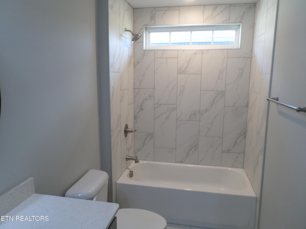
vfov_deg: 54.9
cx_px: 153
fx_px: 221
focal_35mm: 25
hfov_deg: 69.4
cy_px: 114
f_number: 2.5
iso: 120
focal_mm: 4.5
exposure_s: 1/30
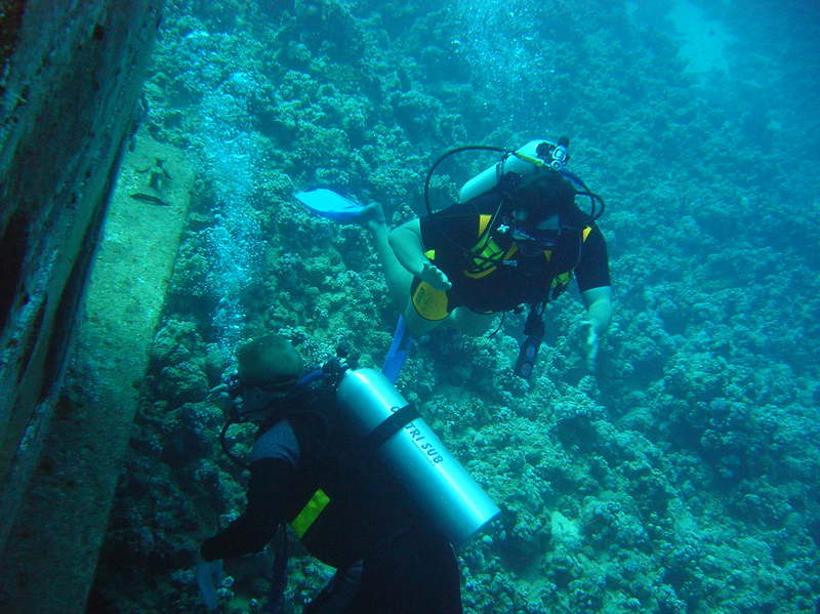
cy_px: 307
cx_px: 410
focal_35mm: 34
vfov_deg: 41.8
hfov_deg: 54.0
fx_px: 805
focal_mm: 5.7
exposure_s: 1/104
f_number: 2.9
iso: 50
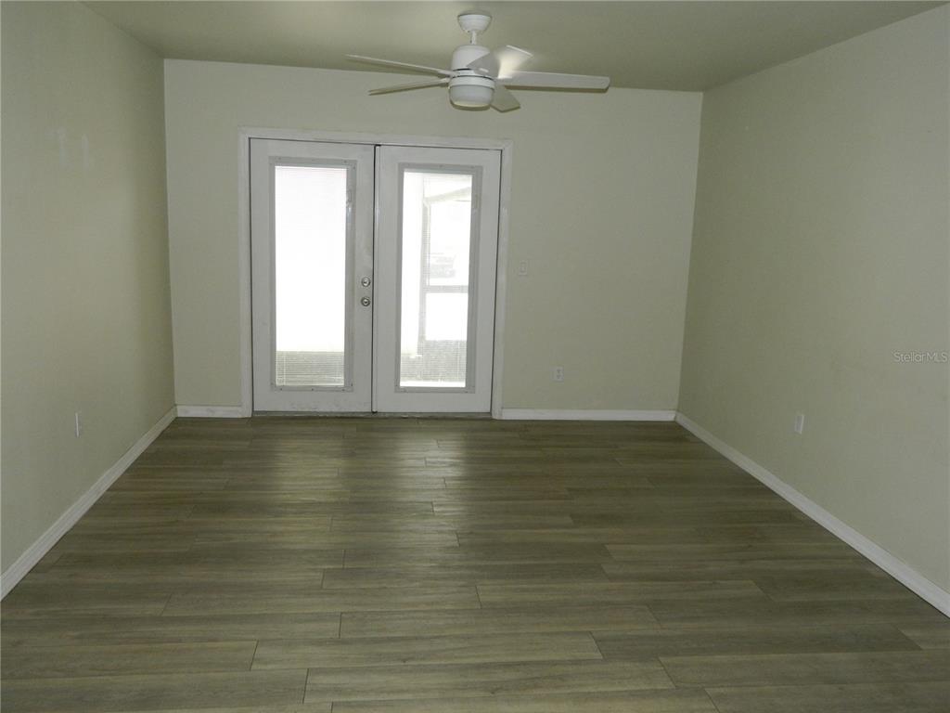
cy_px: 356
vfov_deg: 49.7
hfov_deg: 63.4
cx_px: 475
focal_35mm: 28
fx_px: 768
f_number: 3.2
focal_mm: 5.1
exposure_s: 1/30
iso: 200
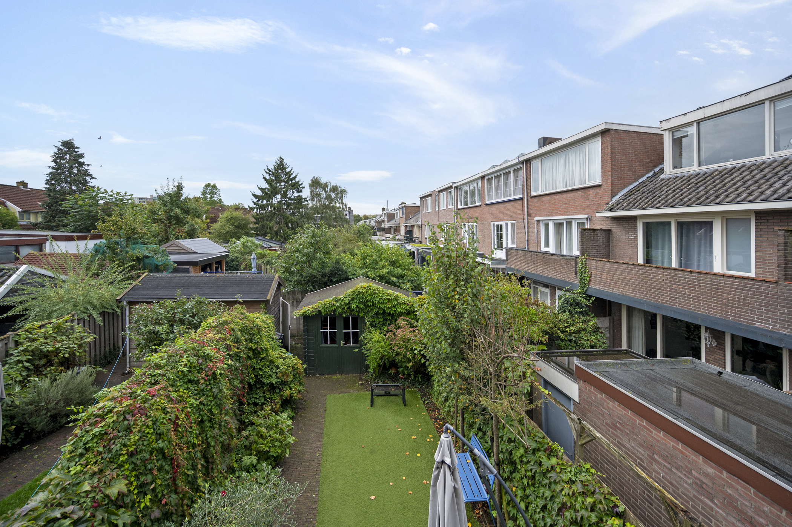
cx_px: 396
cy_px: 264
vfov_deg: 81.1
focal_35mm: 14
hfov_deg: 104.3
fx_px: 308
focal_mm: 14
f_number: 4
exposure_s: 1/1250
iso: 400
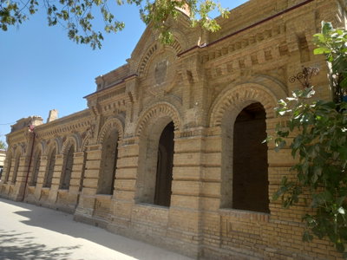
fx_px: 251
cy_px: 130
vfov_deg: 54.9
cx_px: 174
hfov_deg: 69.4
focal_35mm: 25
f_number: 2
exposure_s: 1/187
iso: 25
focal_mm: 4.6
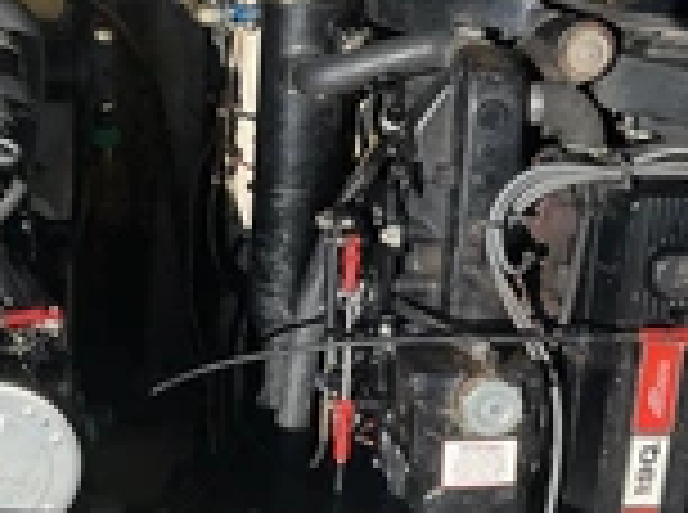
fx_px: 1507
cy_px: 176
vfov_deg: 19.3
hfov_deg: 25.6
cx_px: 234
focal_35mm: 76
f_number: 1.8
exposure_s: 1/1786
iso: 25
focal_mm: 3
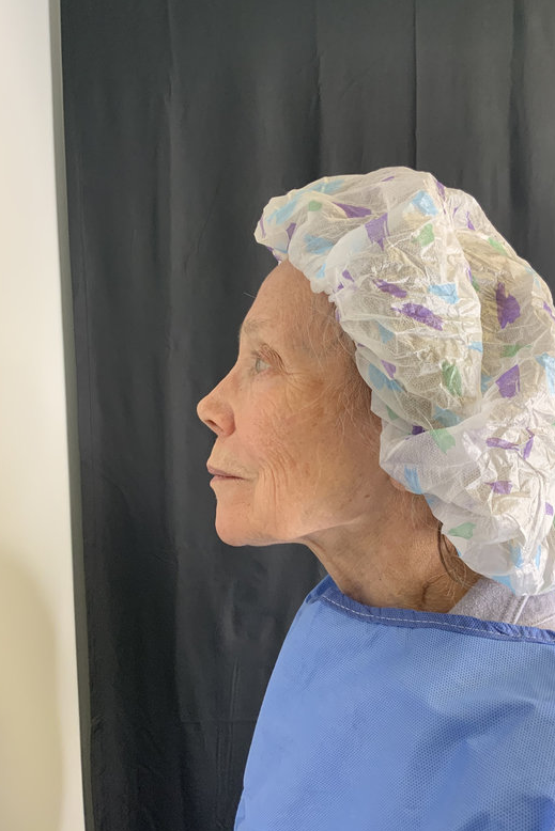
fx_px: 717
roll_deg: +0.8
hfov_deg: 42.3
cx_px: 314
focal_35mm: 31
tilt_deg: -4.1
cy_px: 418
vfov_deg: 60.3
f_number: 1.8
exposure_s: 1/60
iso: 80
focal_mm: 3
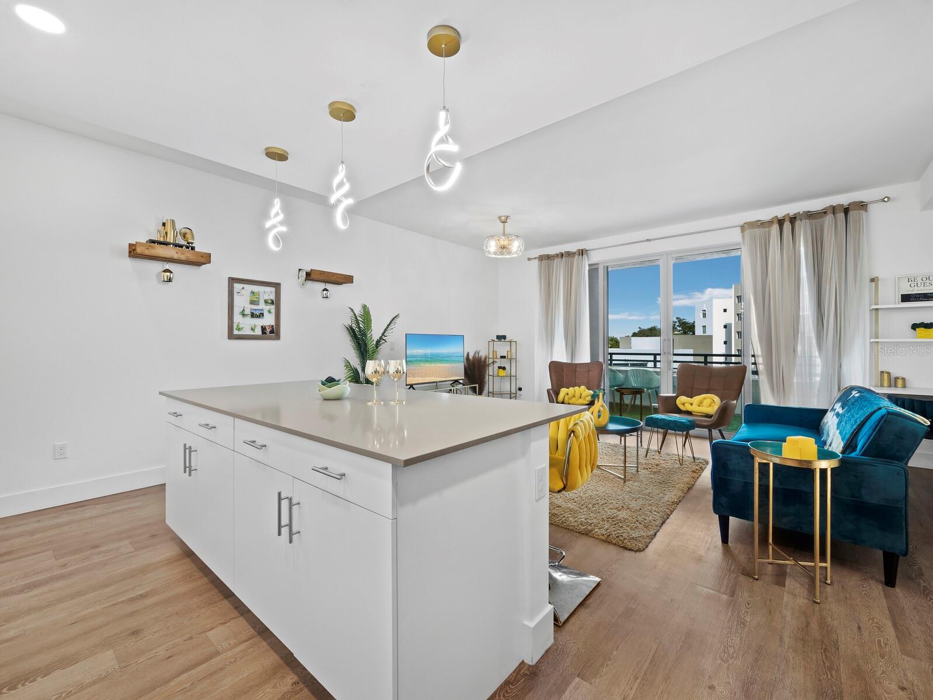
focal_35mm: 14
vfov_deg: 85.7
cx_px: 466
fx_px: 378
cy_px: 350
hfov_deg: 102.0
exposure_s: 1/3
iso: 400
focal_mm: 7
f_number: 11
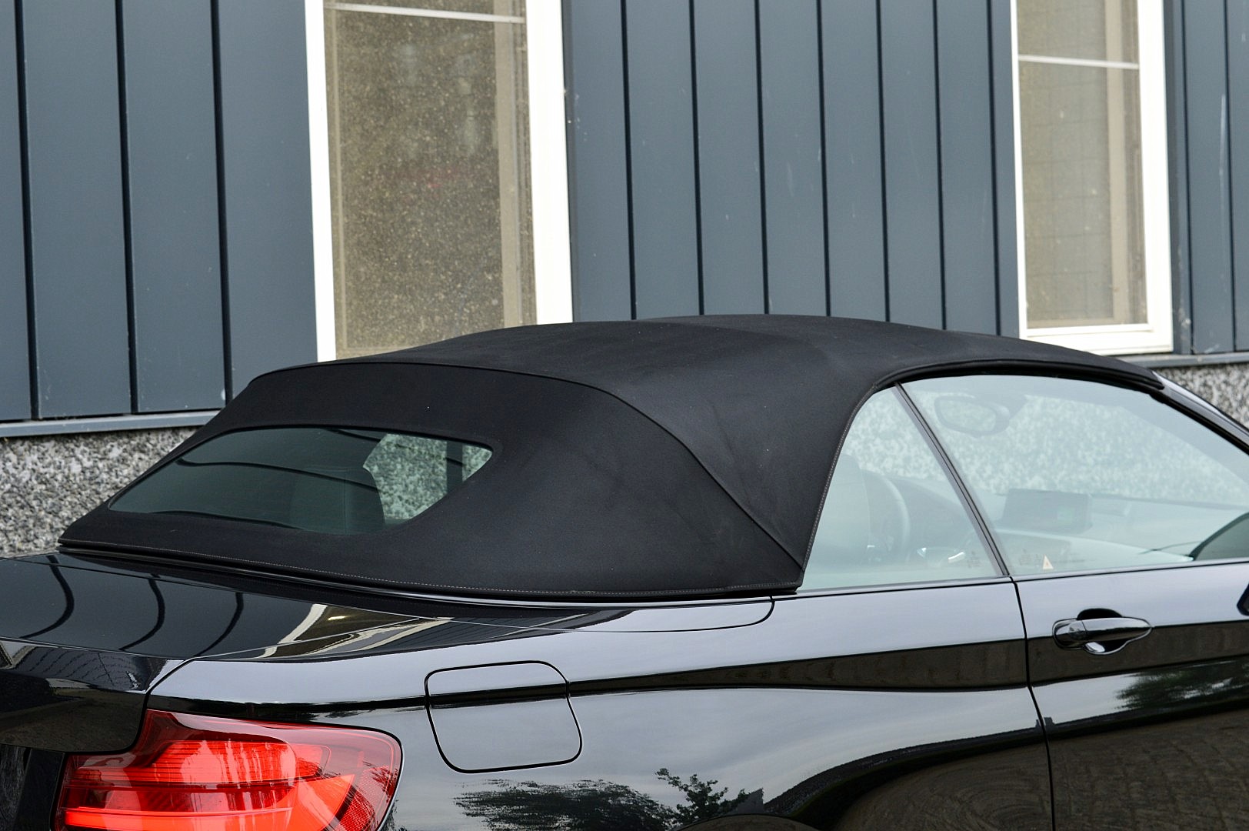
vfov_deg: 18.9
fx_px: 2496
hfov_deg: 28.1
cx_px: 624
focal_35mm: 72
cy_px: 416
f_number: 9
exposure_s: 1/125
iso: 400
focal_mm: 48
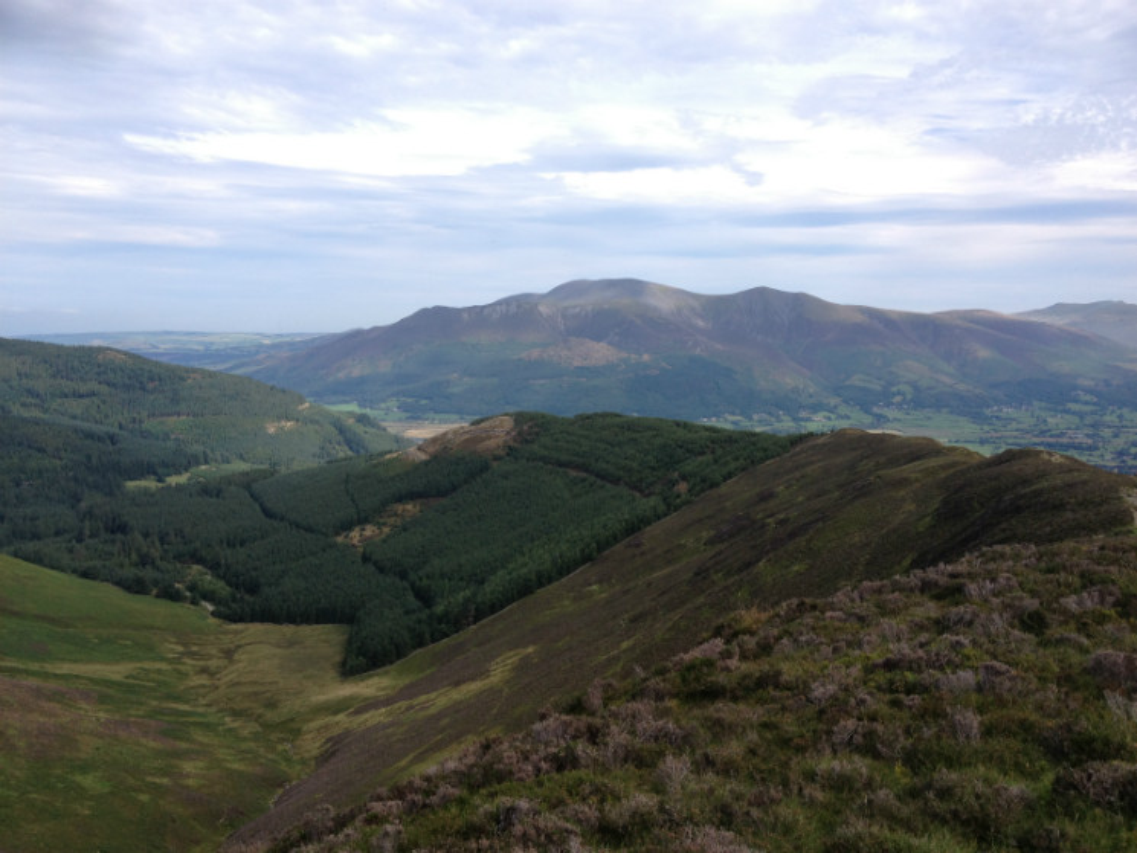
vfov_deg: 40.7
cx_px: 568
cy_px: 426
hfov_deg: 52.6
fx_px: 1150
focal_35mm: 35
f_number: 2.4
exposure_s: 1/1227
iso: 50
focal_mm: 4.28
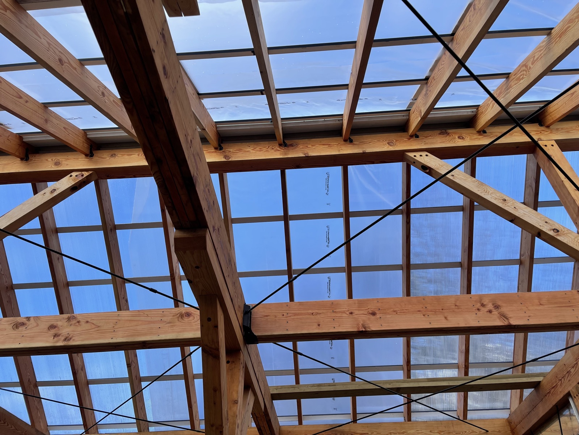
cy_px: 218
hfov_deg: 67.3
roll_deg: +0.9
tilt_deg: +41.8
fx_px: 435
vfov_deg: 53.1
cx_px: 290
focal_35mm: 26
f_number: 1.6
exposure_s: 1/1011
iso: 32
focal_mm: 5.1
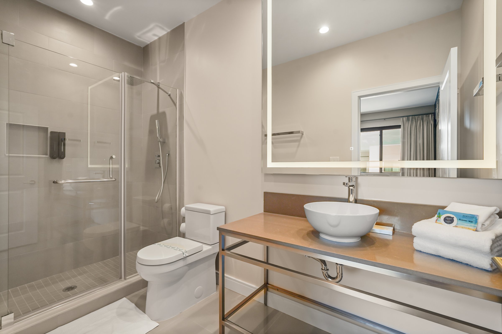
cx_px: 251
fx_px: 223
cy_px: 167
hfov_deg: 96.8
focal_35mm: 16
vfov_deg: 73.7
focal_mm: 16
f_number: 8
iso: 320
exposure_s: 1/25
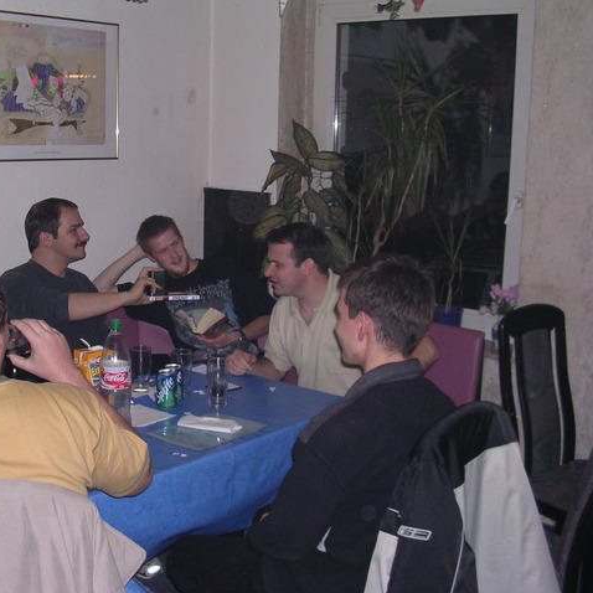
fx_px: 872
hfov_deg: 37.2
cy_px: 296
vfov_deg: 37.6
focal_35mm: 45
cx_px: 206
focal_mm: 5.8
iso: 201
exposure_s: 1/60.1
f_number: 2.8
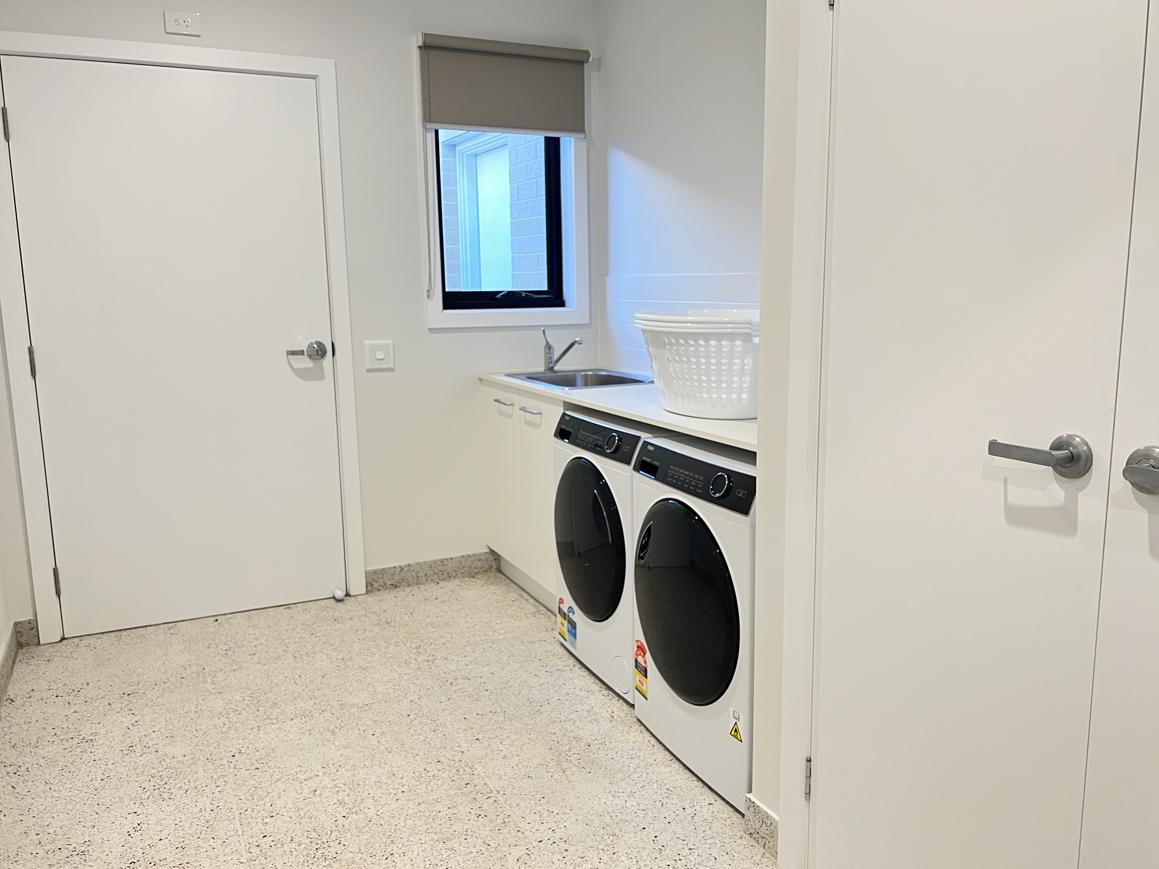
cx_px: 587
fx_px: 937
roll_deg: +0.9
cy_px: 433
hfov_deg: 63.4
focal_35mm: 28
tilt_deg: -9.9
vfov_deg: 49.7
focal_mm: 5.7
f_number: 1.5
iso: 100
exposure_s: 1/50
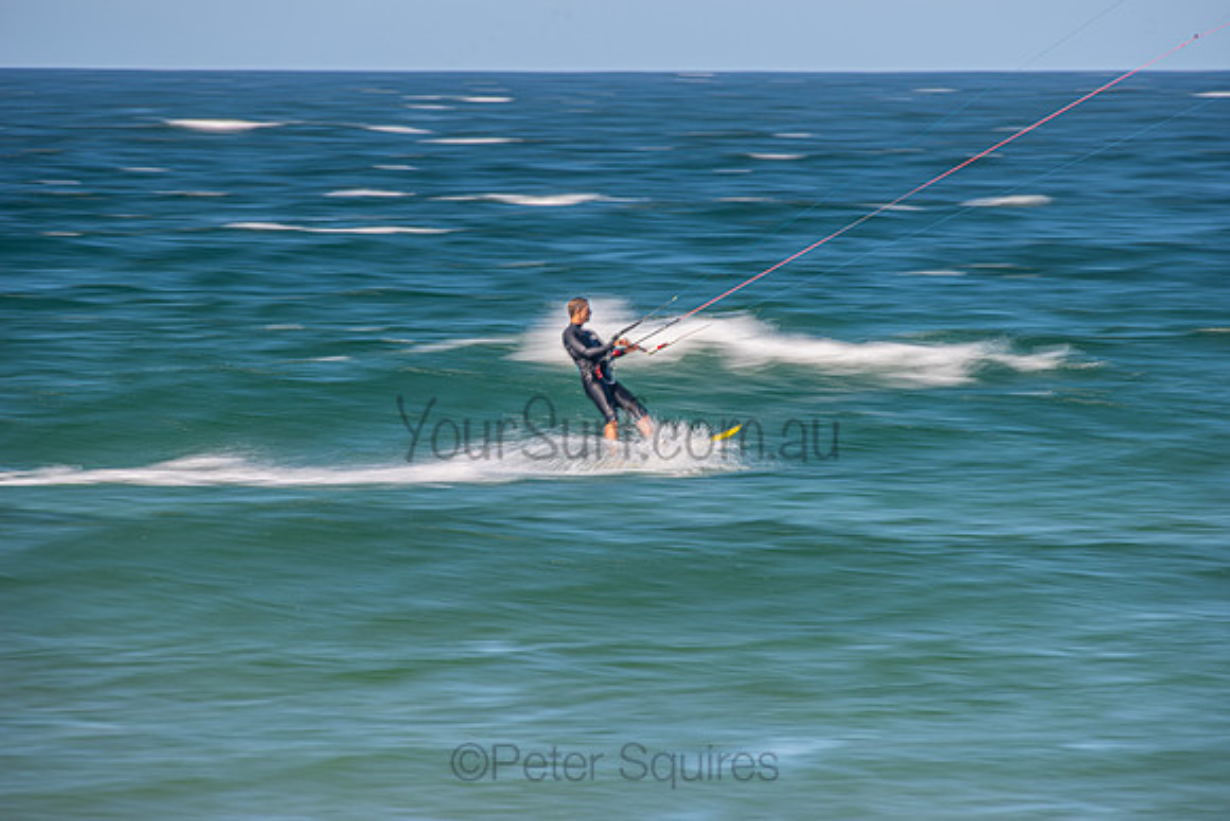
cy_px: 410
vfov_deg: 2.8
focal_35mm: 500
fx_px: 17087
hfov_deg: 4.1
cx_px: 615
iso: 64
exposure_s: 1/20
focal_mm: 500
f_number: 10
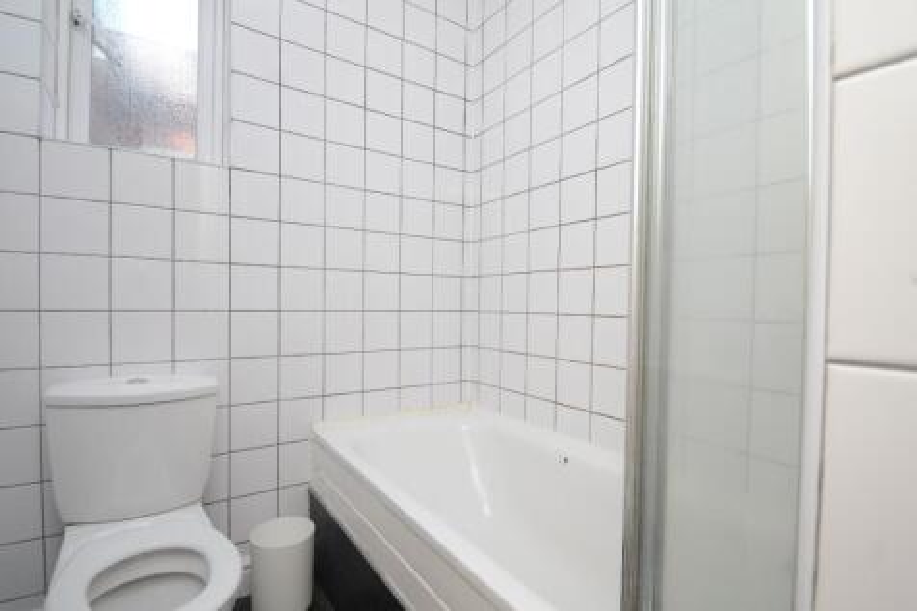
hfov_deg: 95.0
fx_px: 420
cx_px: 458
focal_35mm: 16
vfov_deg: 72.0
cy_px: 306
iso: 400
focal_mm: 11
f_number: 5
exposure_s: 1/160
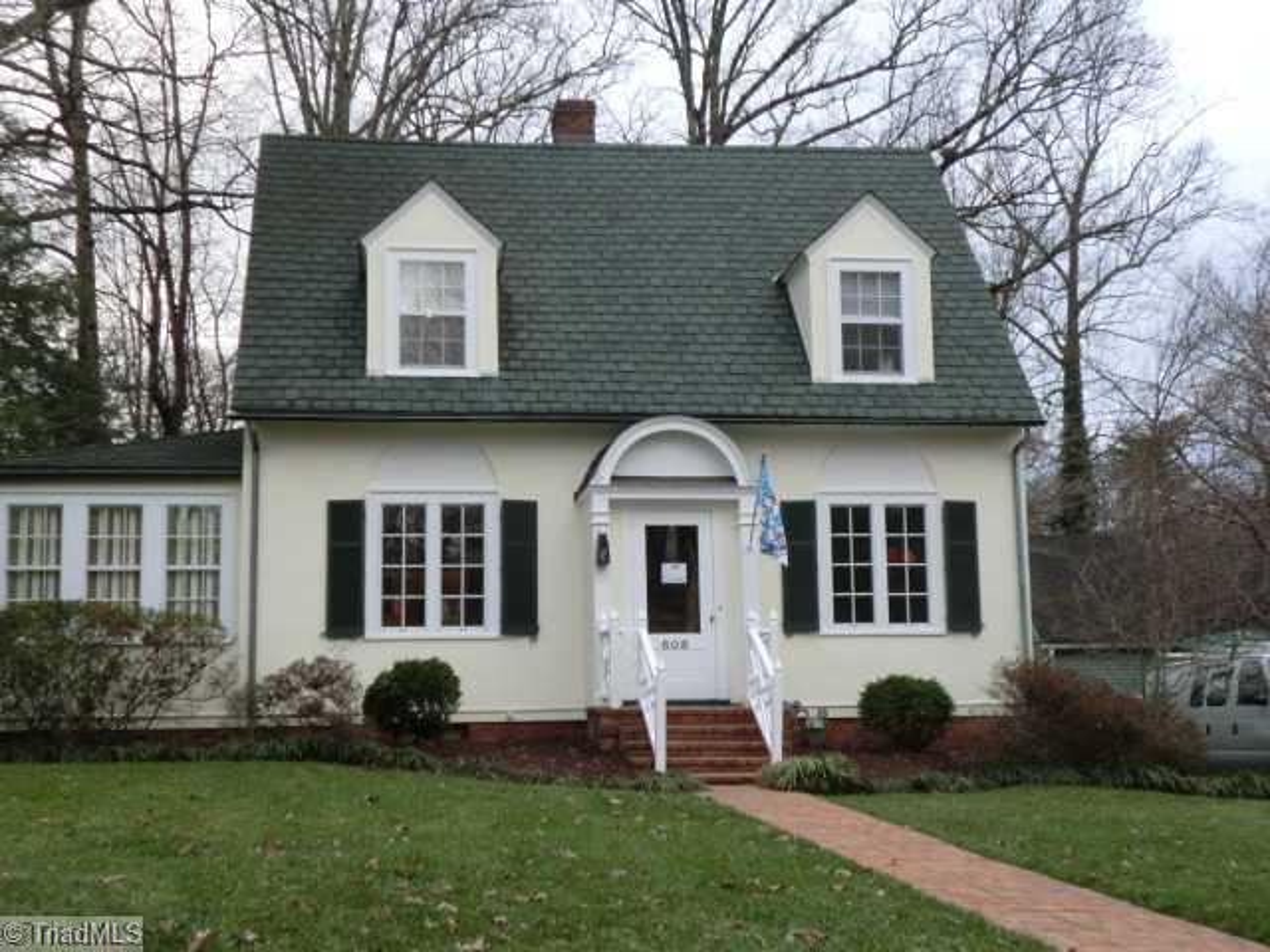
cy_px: 476
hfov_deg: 42.1
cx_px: 635
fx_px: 1651
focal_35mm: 45
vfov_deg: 32.2
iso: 200
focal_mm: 8.2
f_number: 4.3
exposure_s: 1/60
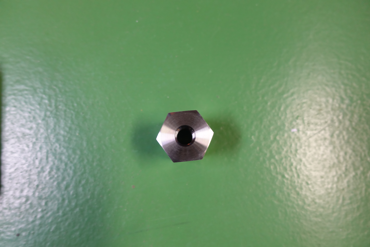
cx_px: 185
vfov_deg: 53.1
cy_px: 124
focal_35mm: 24
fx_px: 247
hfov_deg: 73.7
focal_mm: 8.8
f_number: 1.8
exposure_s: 1/30
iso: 250
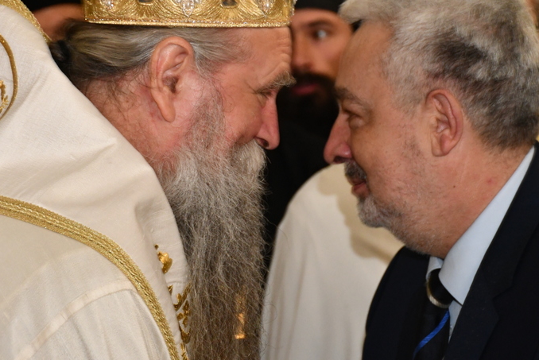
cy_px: 197
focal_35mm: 230
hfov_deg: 8.9
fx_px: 3446
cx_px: 259
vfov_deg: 6.0
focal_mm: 130
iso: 2800
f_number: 5.6
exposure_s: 1/60
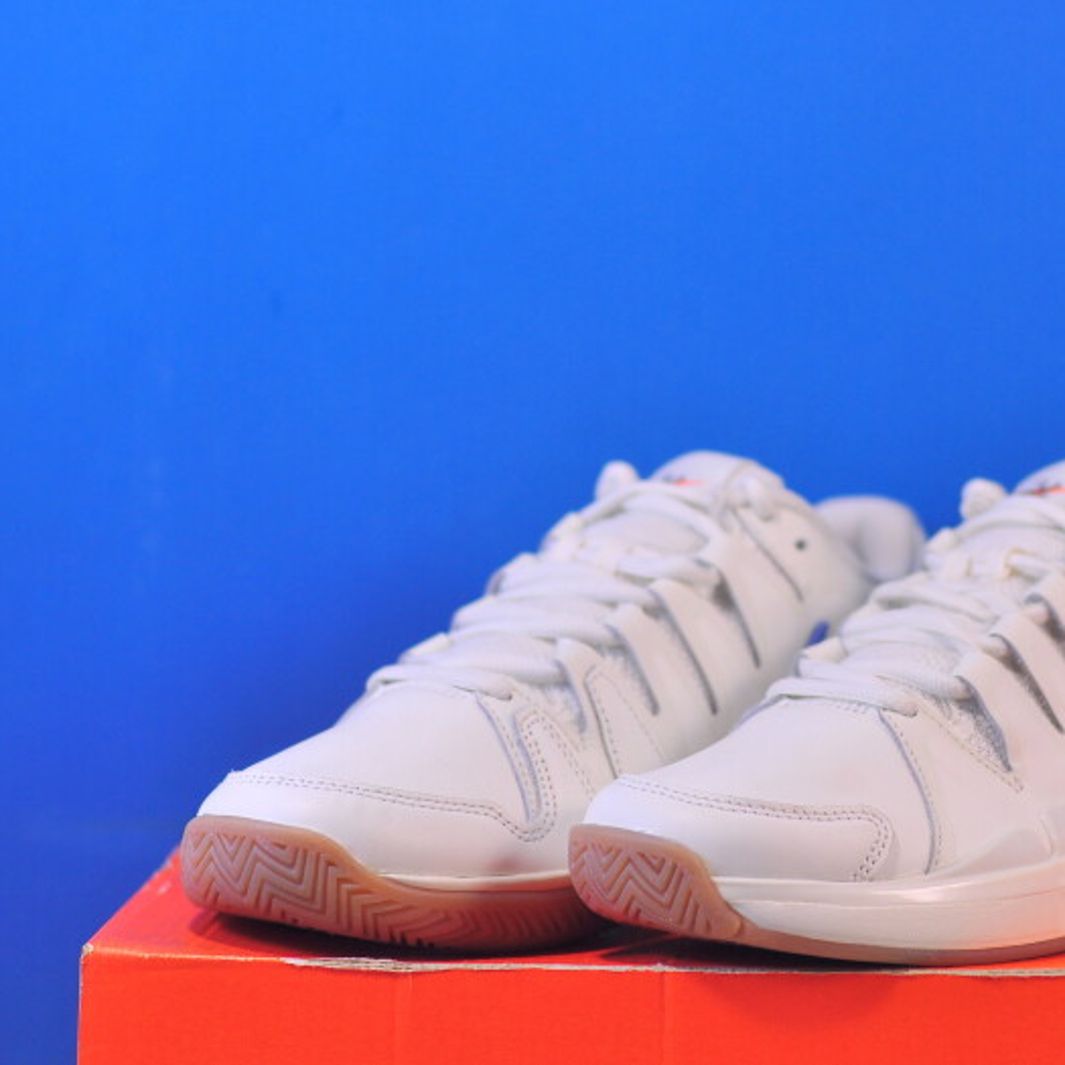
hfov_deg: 17.8
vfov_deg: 17.9
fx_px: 3376
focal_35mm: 97
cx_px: 759
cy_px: 530
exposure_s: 1/320
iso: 250
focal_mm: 50
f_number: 2.5
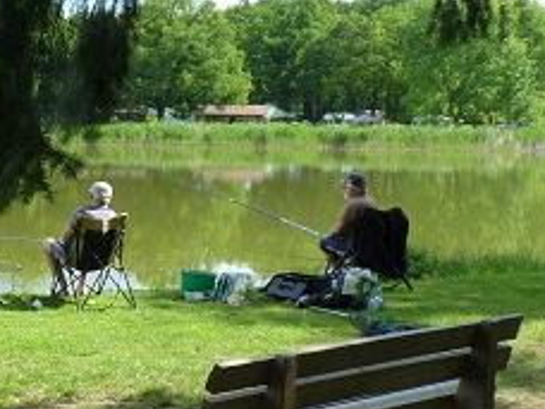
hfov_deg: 24.6
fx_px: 1118
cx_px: -124
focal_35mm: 71
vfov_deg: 20.7
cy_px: 194
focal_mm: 4.8
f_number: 4.5
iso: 125
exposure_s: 1/200
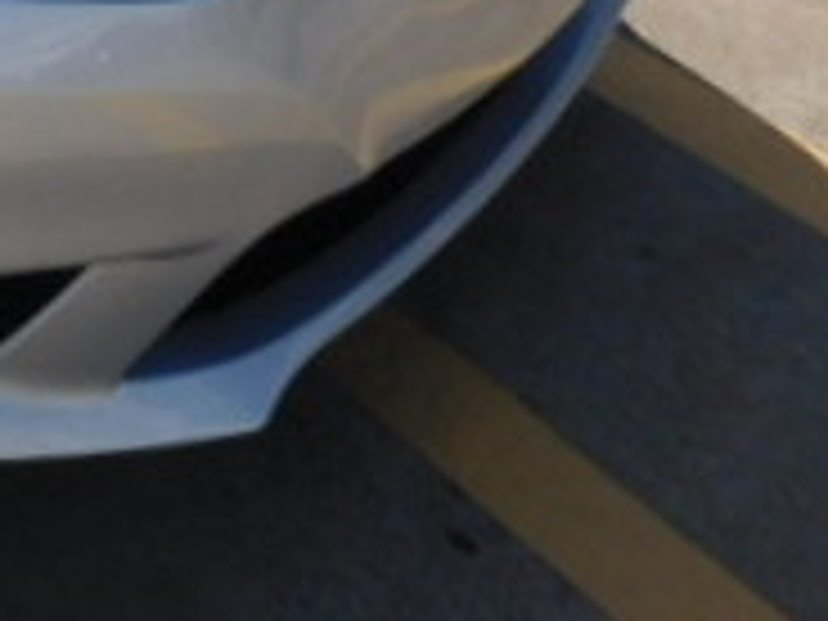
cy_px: -351
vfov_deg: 16.5
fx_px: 1914
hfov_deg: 19.9
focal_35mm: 80
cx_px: -526
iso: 125
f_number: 6
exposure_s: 1/640
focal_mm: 4
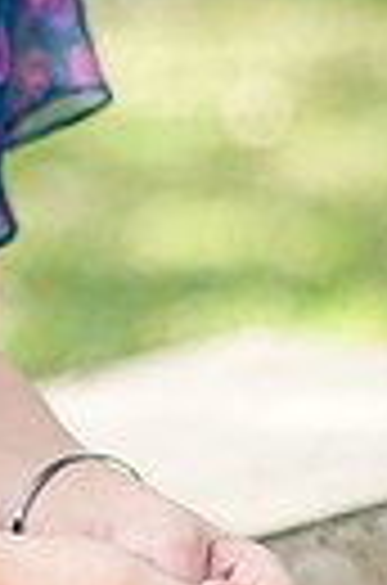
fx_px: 4782
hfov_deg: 4.6
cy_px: -112
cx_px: -209
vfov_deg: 7.0
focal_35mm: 295
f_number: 1.8
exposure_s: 1/1000
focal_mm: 85
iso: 320
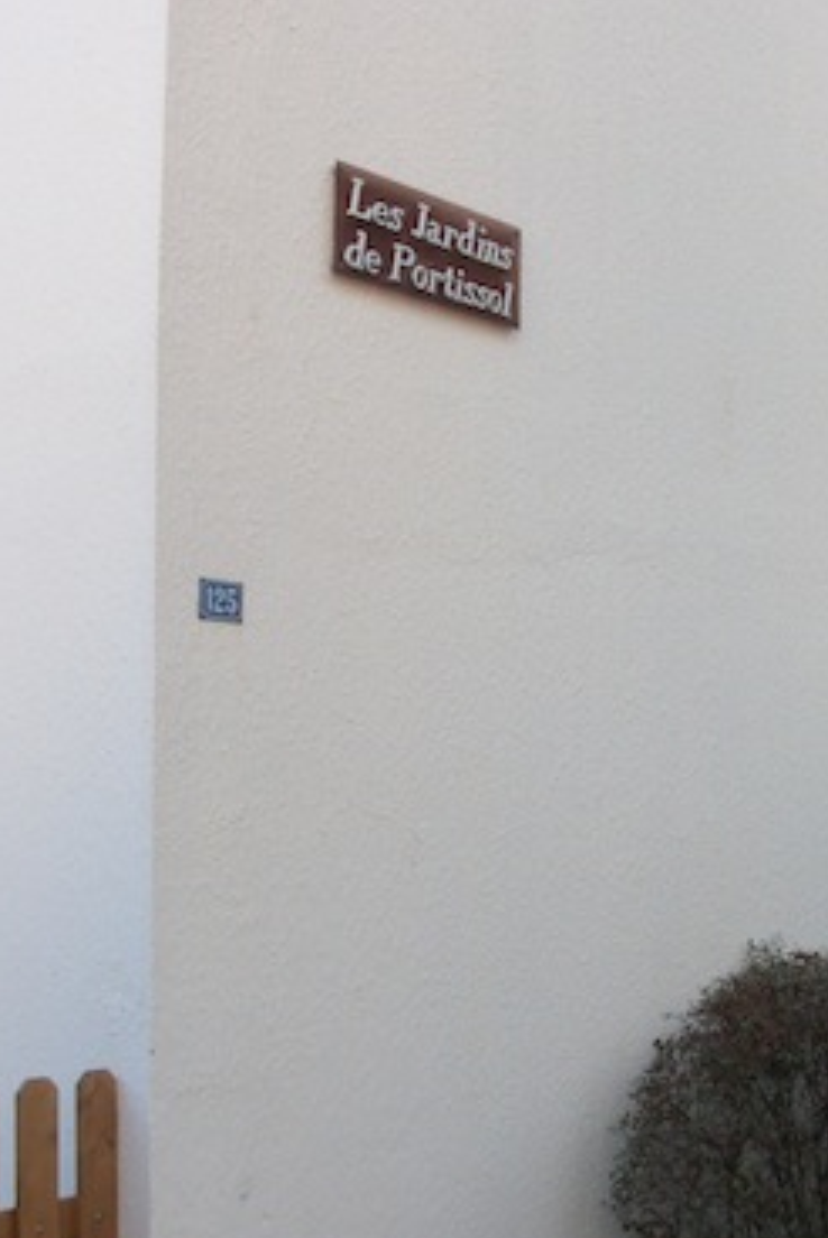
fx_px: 1928
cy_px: 696
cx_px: 666
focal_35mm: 56
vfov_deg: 35.6
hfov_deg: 23.9
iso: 80
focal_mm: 5.7
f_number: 2.9
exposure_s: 1/187
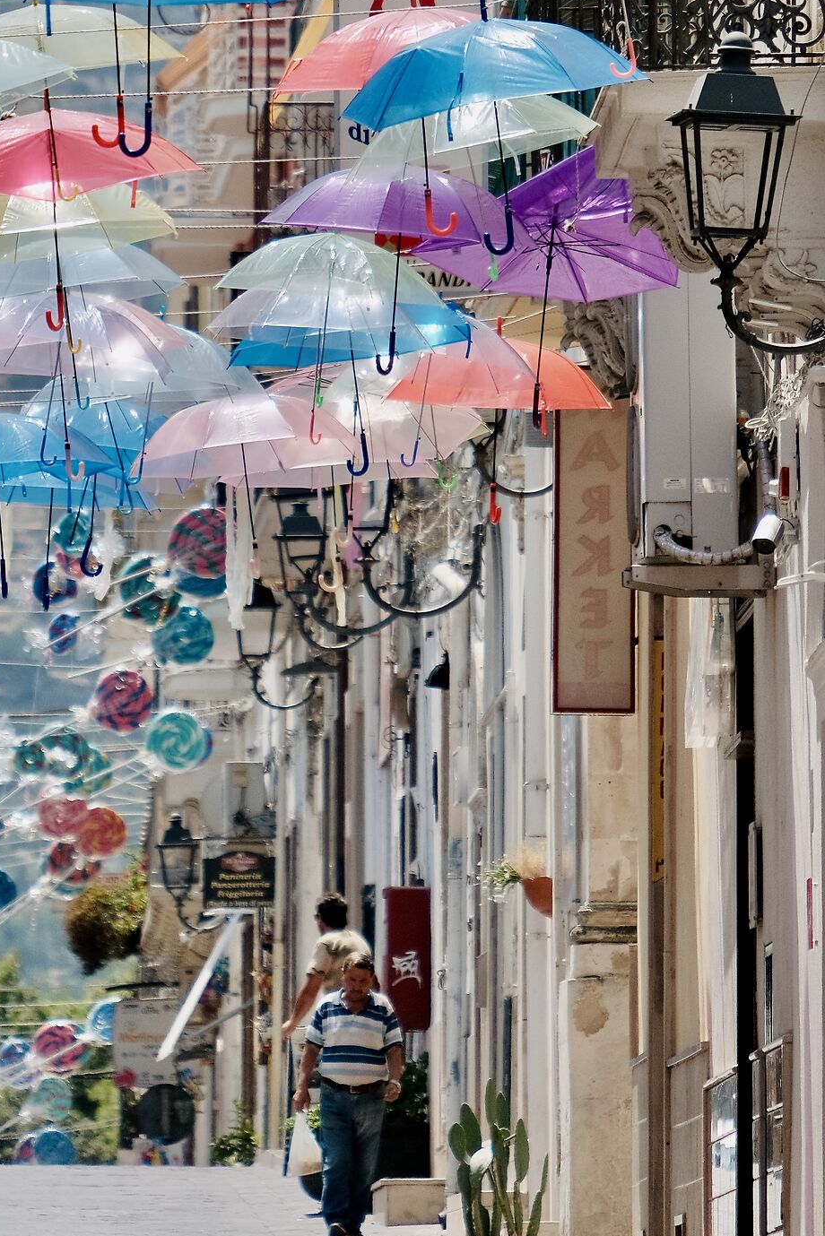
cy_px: 210
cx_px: 122
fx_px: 17933
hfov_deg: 2.6
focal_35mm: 522
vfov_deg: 3.9
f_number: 4.8
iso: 400
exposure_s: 1/1300
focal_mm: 200
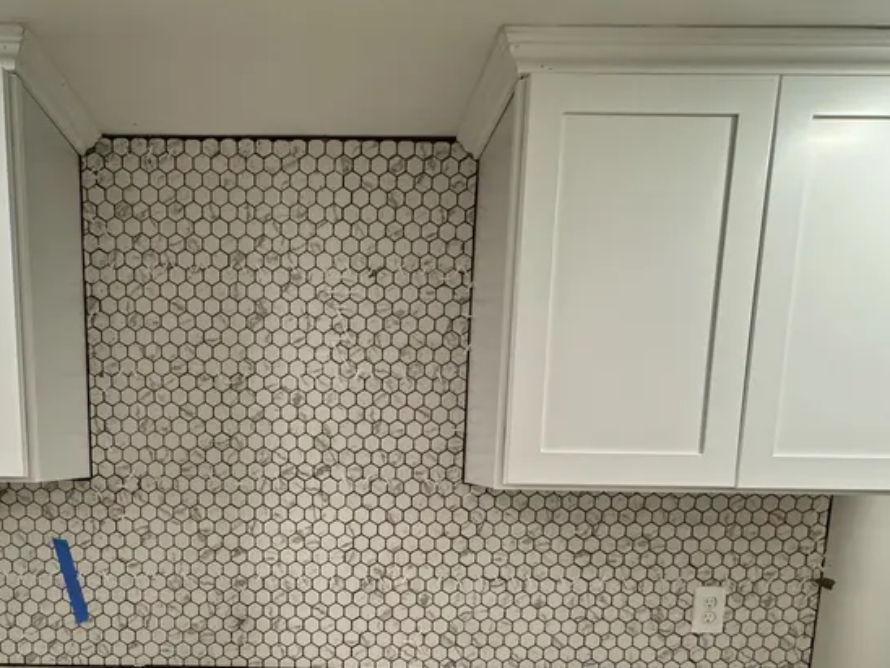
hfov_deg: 72.1
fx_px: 591
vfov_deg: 54.9
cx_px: 310
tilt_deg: -8.0
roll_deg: -0.2
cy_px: 532
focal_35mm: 23
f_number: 2.2
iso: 250
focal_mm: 2.22
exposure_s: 1/60
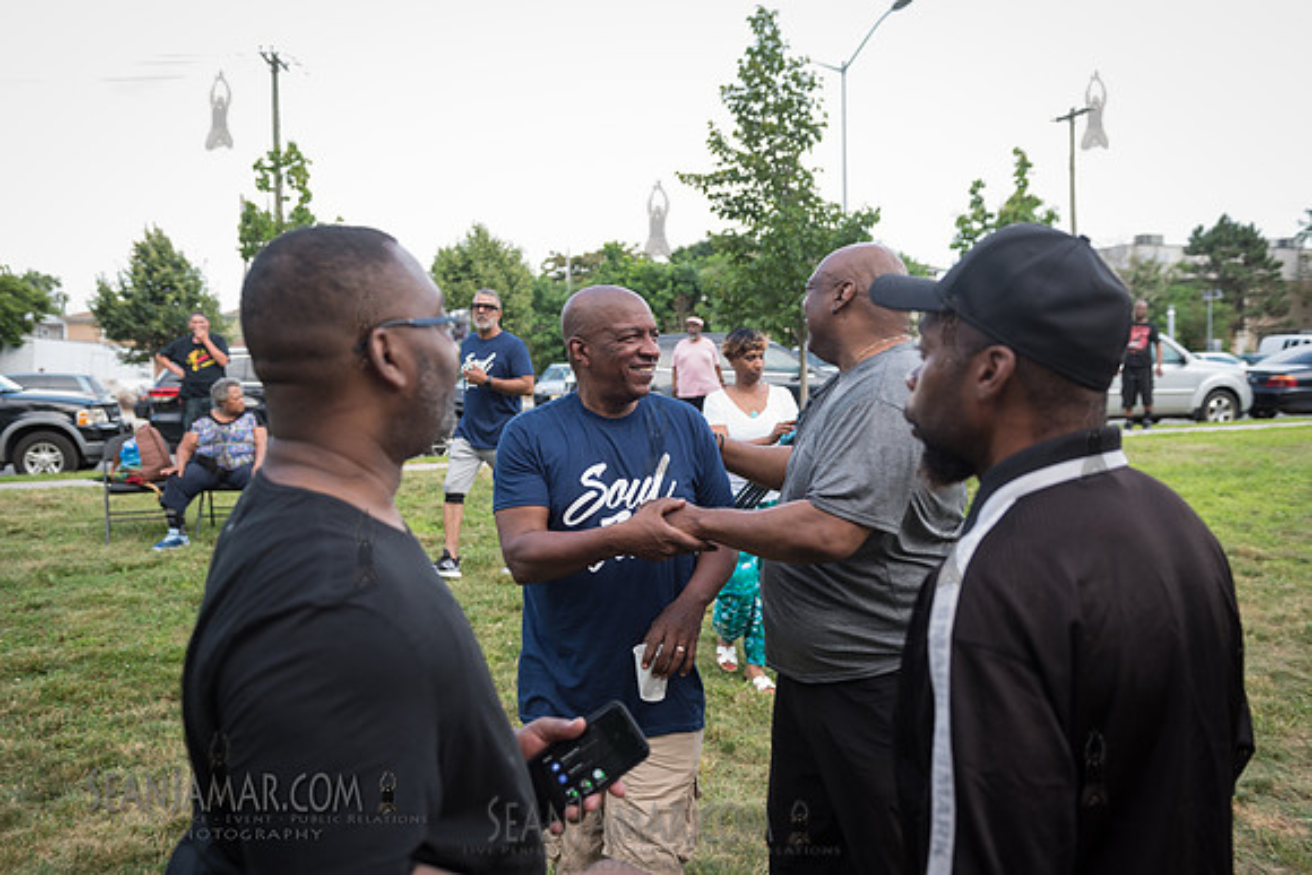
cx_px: 656
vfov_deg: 41.1
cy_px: 438
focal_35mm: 32
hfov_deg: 58.7
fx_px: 1166
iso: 250
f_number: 4
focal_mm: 32
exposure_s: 1/200
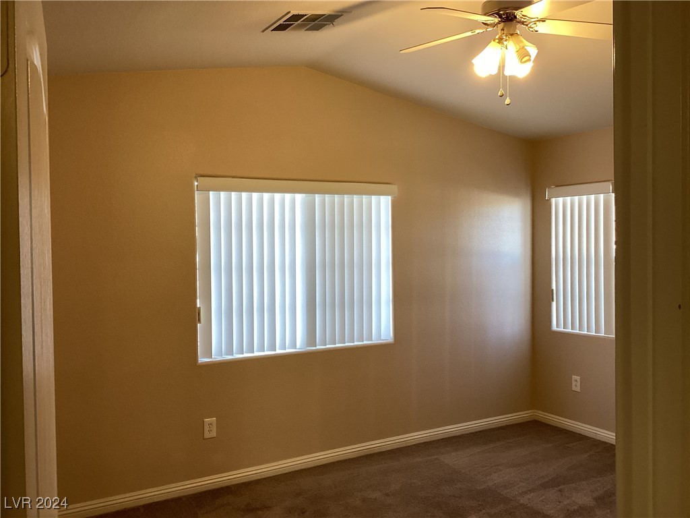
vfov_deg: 45.4
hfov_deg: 58.4
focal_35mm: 31
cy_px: 259
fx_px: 618
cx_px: 345
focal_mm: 3.3
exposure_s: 1/60
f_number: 2.4
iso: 125
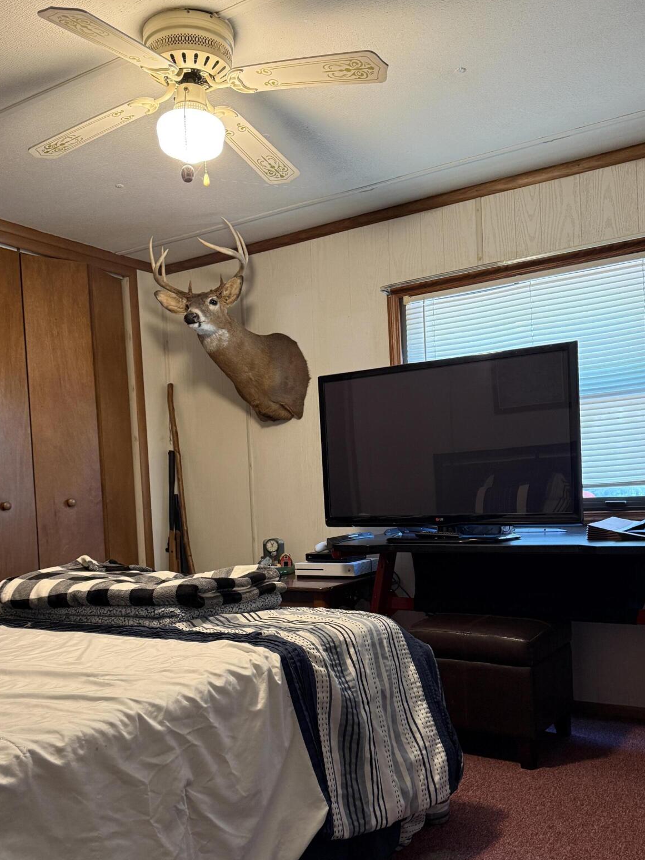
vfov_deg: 58.0
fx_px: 770
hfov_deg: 45.4
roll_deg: +2.5
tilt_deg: -0.6
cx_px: 324
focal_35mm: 31
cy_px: 504
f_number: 1.78
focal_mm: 6.76
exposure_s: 1/60
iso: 320
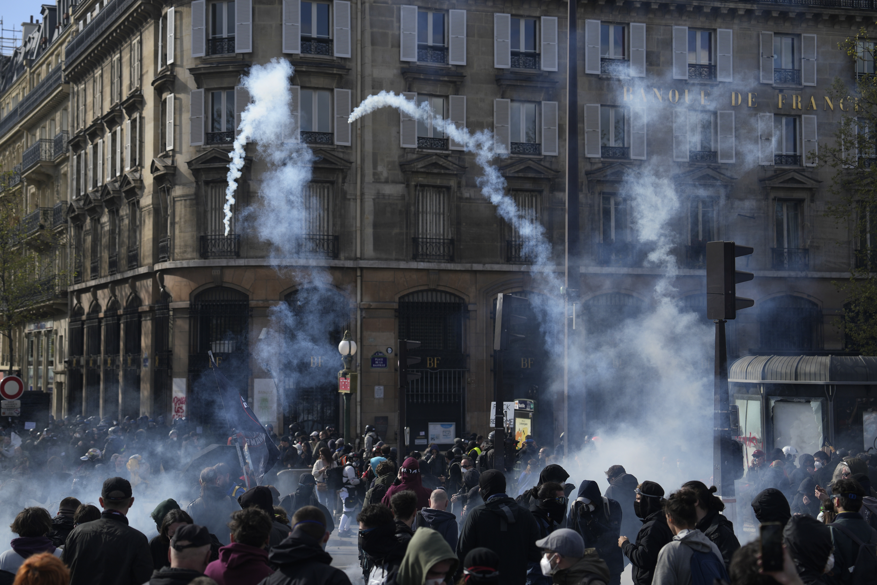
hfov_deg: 36.2
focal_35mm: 55
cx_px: 438
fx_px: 1340
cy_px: 292
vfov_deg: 24.6
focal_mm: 55
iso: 100
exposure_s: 1/3200
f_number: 2.8
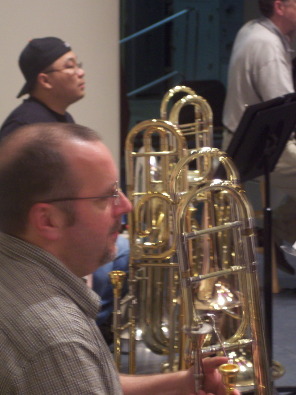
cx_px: 134
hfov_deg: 11.2
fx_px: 1506
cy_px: 216
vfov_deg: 14.9
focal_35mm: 132
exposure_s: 1/8
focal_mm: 24
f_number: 4.8
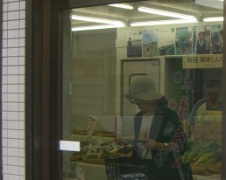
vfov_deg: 16.5
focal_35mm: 92
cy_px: 157
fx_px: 615
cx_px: 237
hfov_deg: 20.0
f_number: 2.7
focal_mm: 6.2
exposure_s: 1/125
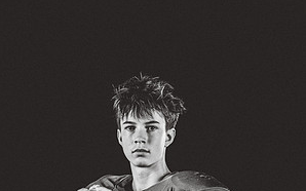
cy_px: 228
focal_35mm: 134
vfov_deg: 9.6
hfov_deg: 15.6
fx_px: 1117
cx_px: 153
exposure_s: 1/160
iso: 200
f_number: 4
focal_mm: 87
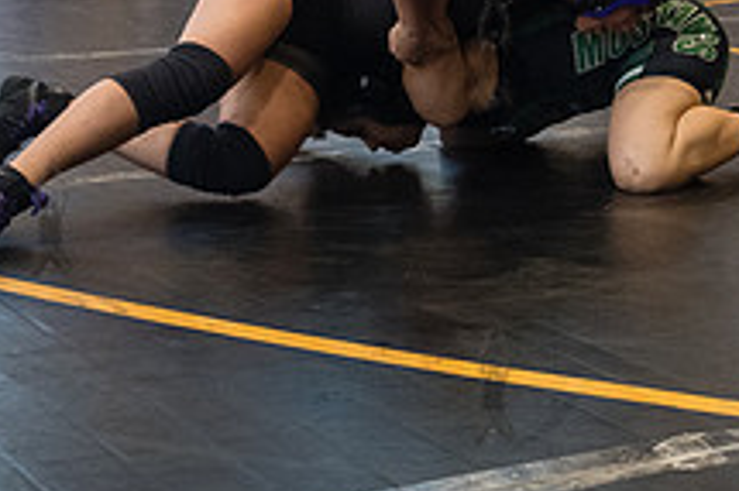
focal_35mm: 98
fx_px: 2010
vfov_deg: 13.8
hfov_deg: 20.8
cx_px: 492
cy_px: 50
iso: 4000
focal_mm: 35
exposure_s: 1/320
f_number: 4
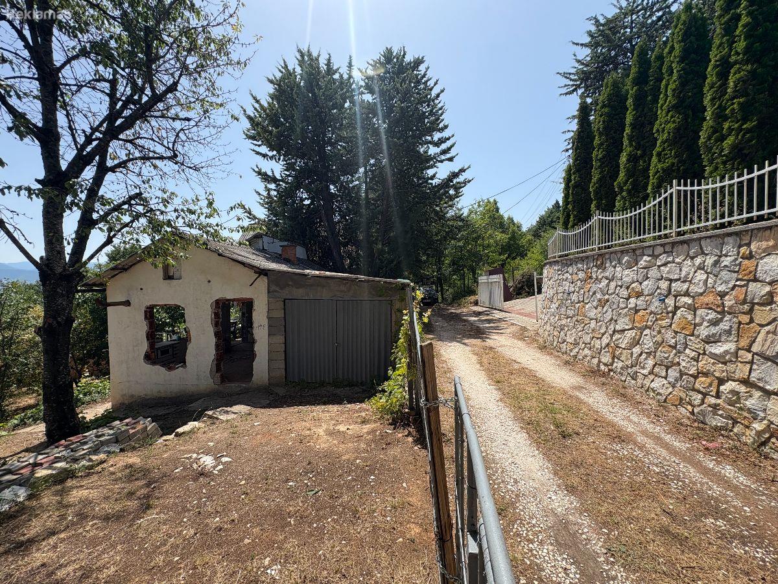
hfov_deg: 102.1
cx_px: 389
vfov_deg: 85.7
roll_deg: -0.2
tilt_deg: -1.0
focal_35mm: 14
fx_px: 315
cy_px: 292
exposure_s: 1/1048
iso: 40
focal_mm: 2.22
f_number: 2.2
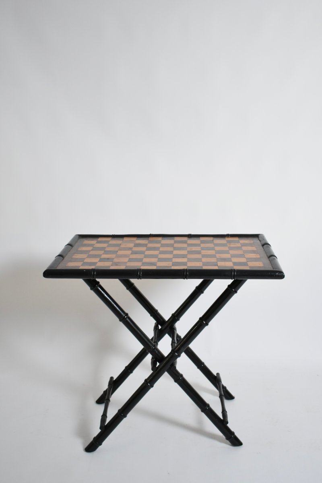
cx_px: 161
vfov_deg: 53.1
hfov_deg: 36.9
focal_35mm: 36
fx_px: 483
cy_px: 242
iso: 800
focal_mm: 24
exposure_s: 1/13
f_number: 3.8
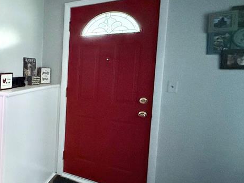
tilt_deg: -3.6
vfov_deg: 45.4
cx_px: -25
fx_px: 219
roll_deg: -0.4
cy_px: 83
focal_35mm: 31
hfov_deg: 44.4
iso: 1000
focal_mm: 2.22
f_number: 2.2
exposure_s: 1/60
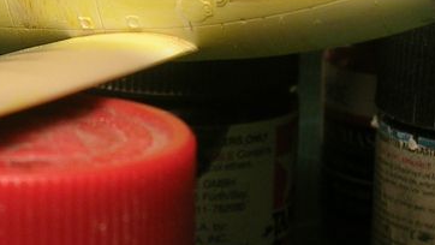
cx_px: 0
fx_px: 2169
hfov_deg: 11.3
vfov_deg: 6.5
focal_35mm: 188
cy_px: 103
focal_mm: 9.3
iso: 50
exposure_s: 1/80.7
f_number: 3.5
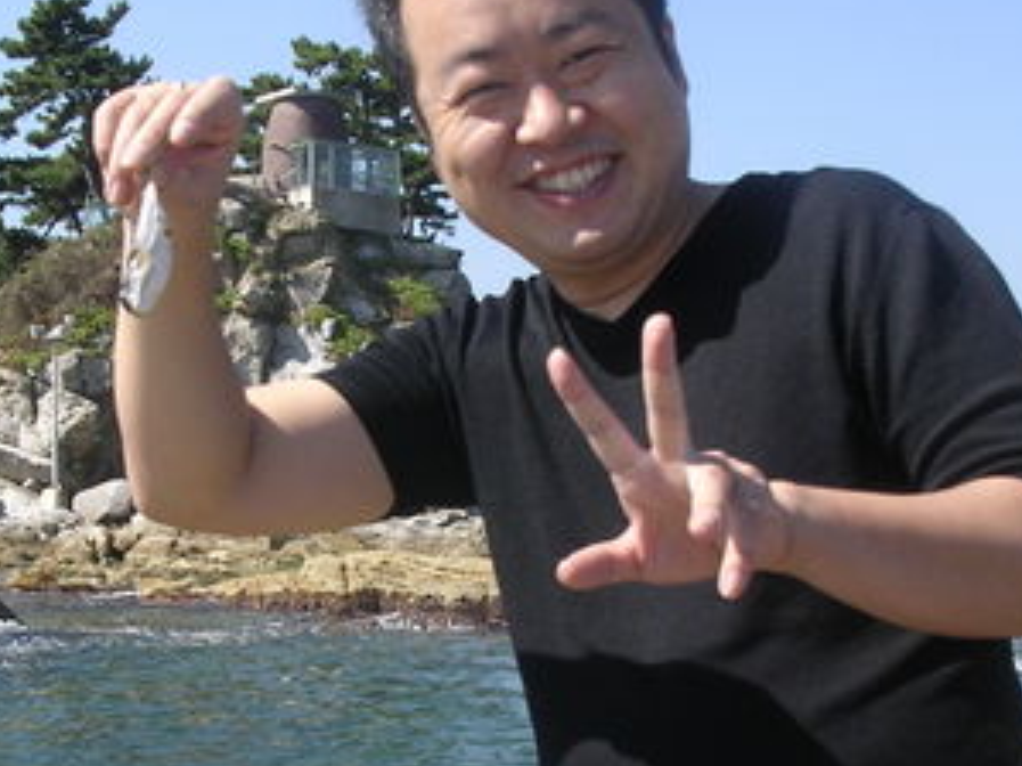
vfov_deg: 21.0
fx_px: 2066
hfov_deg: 27.7
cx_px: 369
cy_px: 439
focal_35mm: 70
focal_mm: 5.8
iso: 100
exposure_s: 1/207
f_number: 5.6
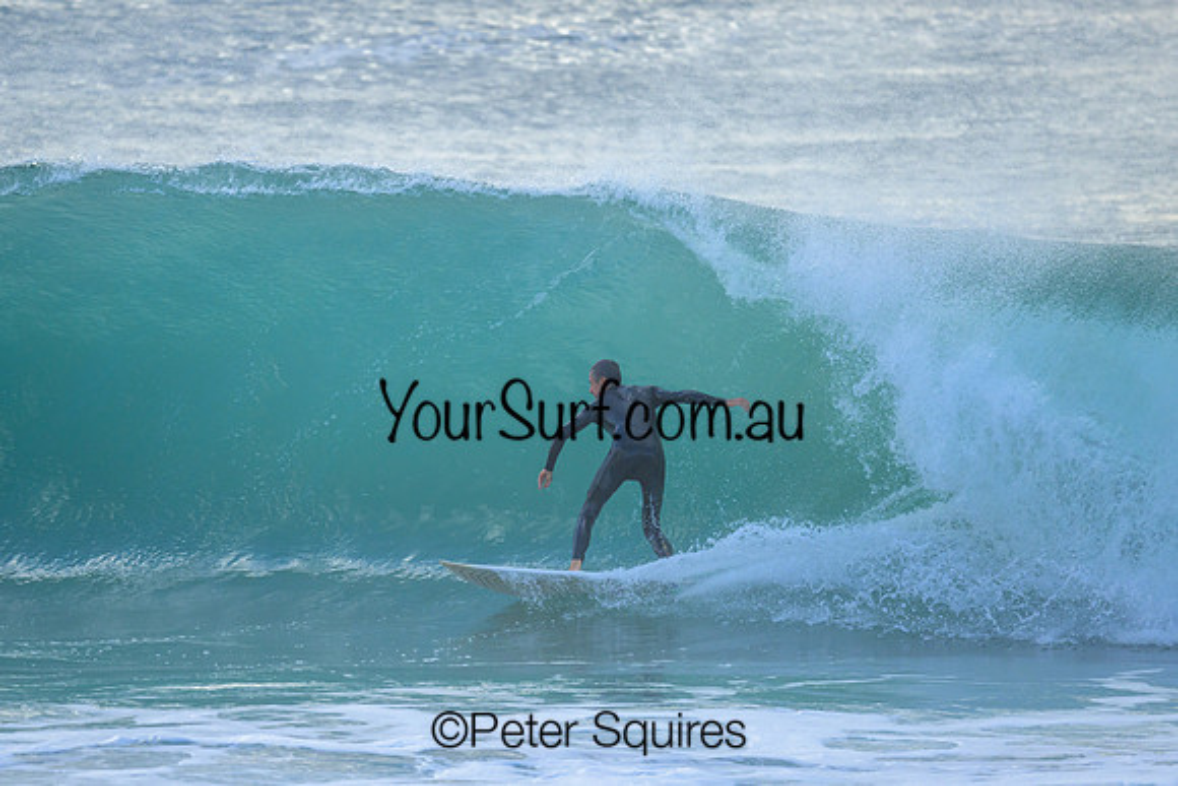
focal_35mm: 800
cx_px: 589
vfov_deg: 1.7
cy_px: 393
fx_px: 26183
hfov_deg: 2.6
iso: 1100
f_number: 6.3
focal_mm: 800
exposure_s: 1/2500
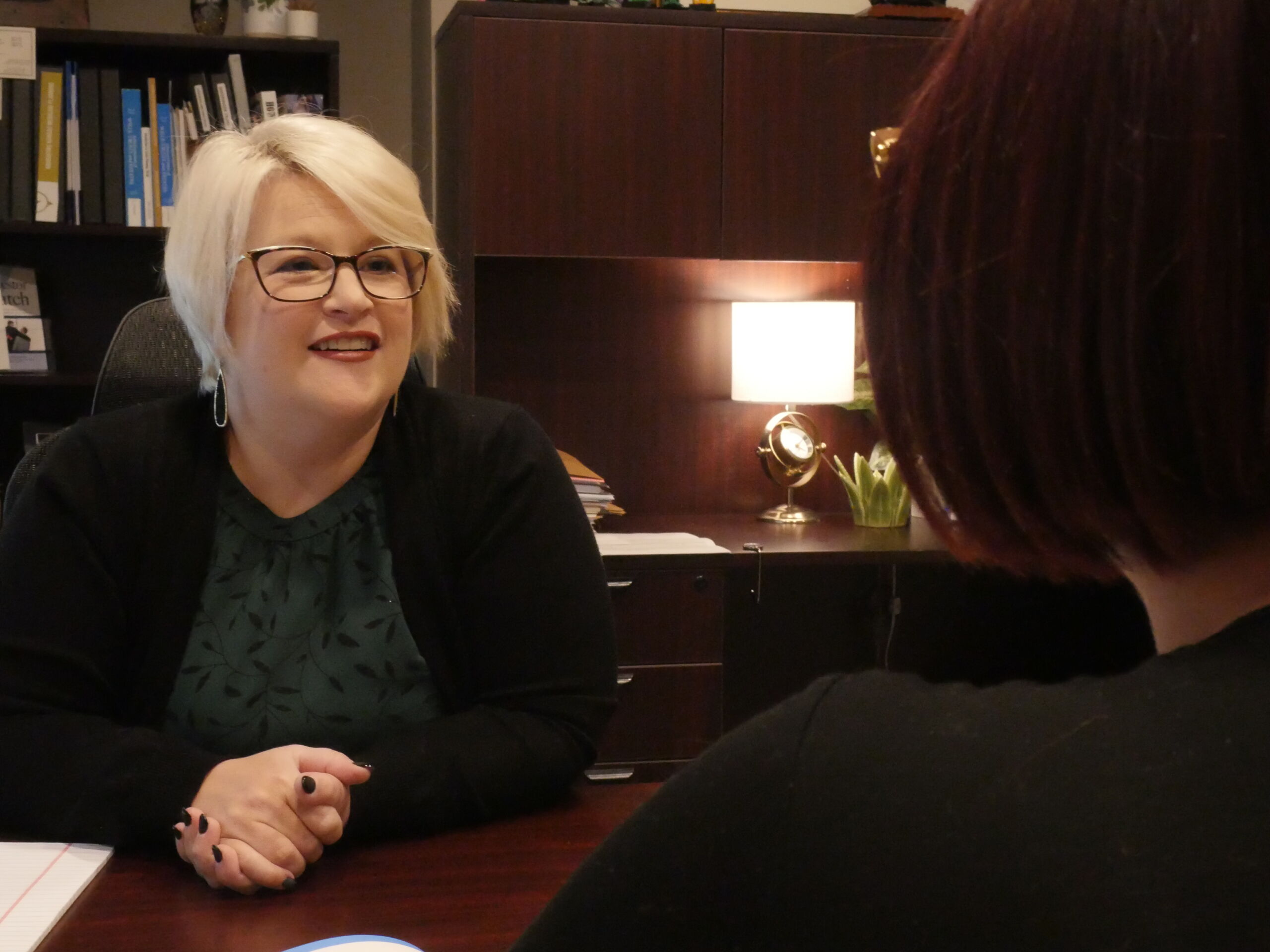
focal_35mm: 48
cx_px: 635
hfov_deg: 39.7
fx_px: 1761
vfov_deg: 30.3
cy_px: 476
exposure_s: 1/40
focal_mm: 24
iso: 6400
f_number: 11
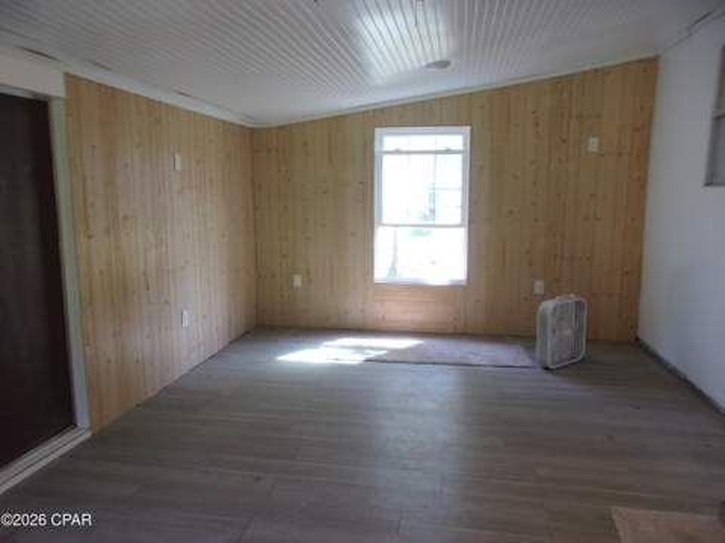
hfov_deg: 65.4
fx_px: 565
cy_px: 272
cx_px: 362
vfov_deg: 51.3
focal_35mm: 27
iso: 138
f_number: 3
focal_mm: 4.9
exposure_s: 1/34
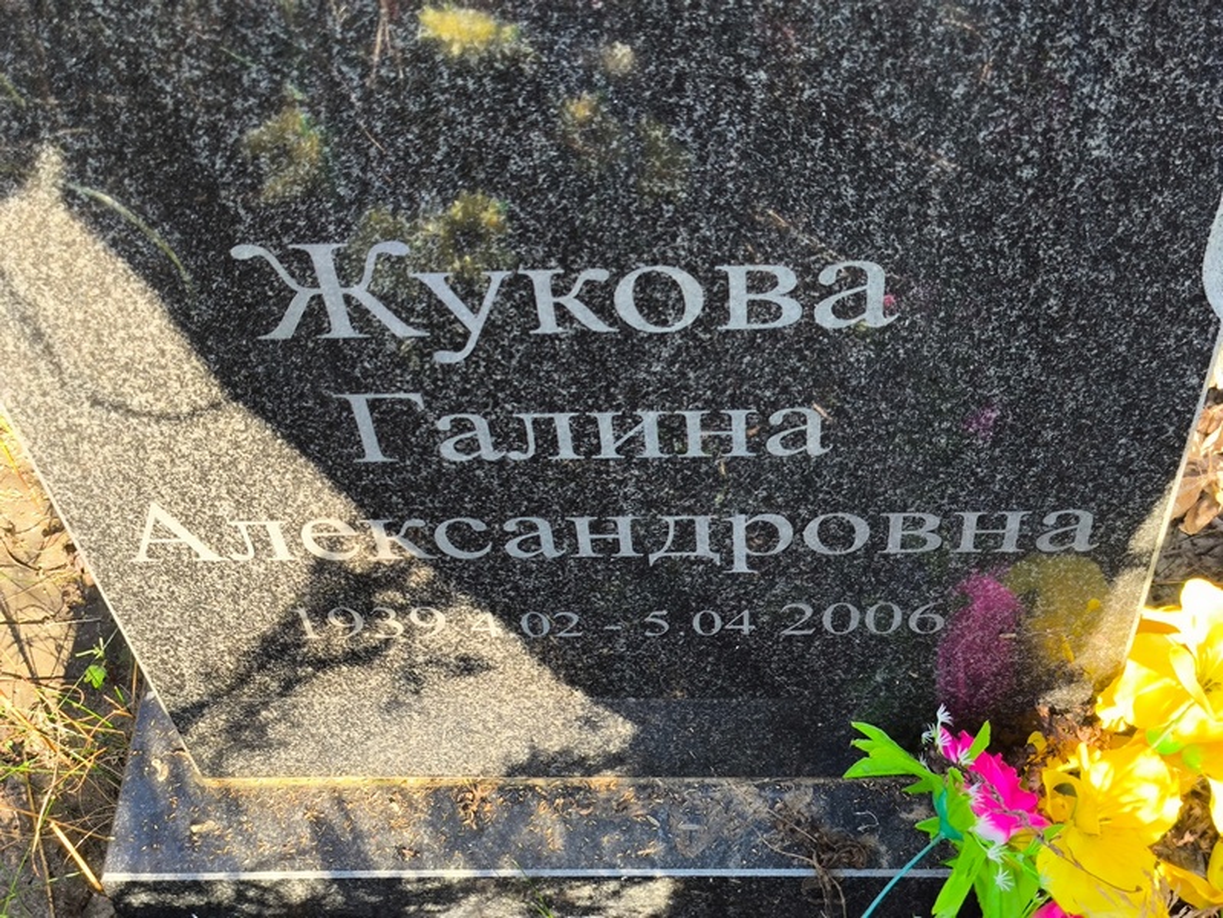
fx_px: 1767
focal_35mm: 50
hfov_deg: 38.2
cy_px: 459
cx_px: 612
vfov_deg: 29.1
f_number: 1.7
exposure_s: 1/140
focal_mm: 4.71
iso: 50
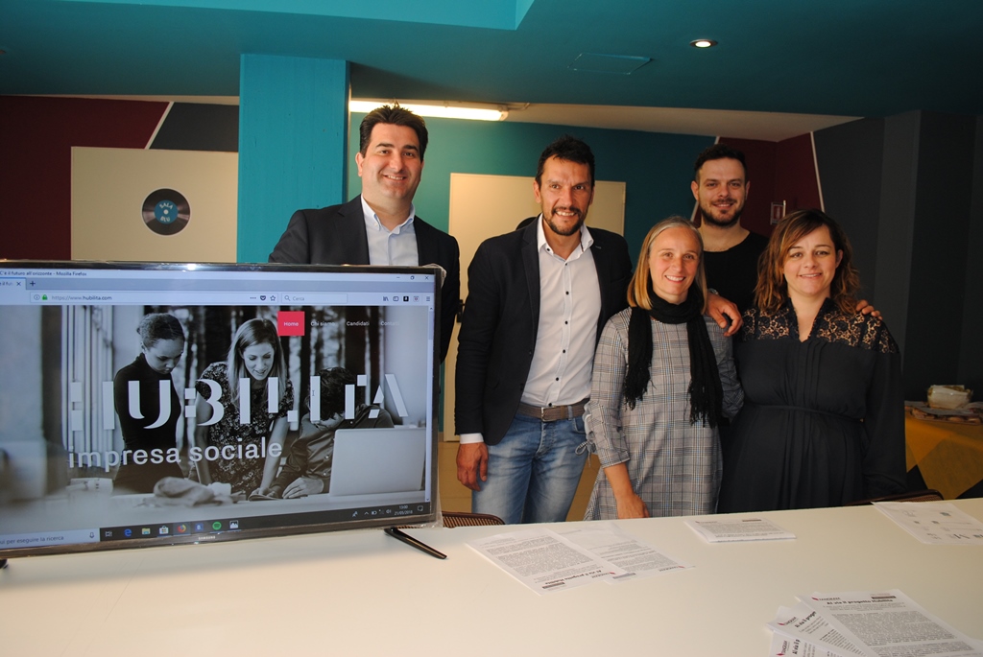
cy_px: 328
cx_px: 492
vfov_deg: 48.0
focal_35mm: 27
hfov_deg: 67.3
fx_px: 738
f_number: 3.5
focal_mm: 18
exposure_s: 1/60
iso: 200
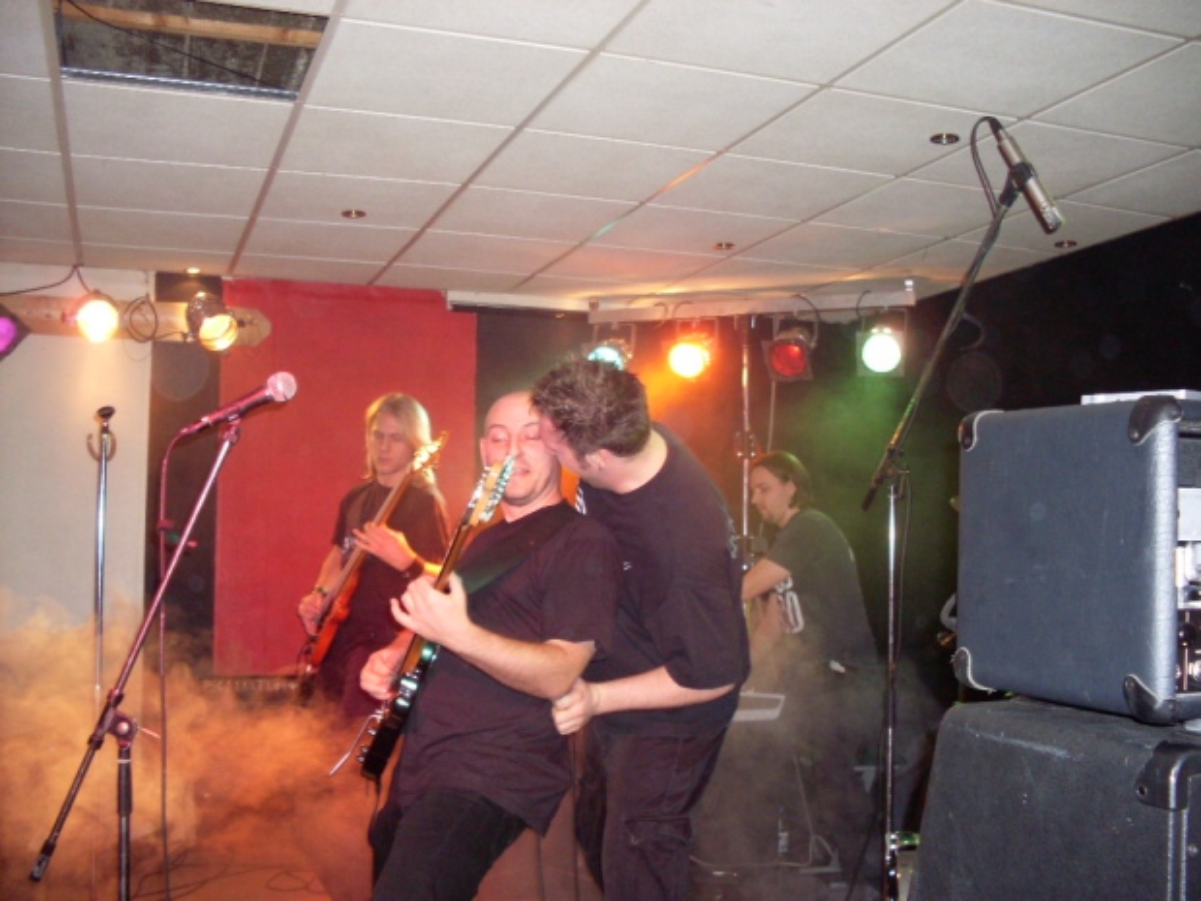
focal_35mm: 38
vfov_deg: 37.7
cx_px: 600
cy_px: 450
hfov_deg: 49.0
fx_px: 1318
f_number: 2.8
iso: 240
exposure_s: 1/45
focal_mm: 6.3
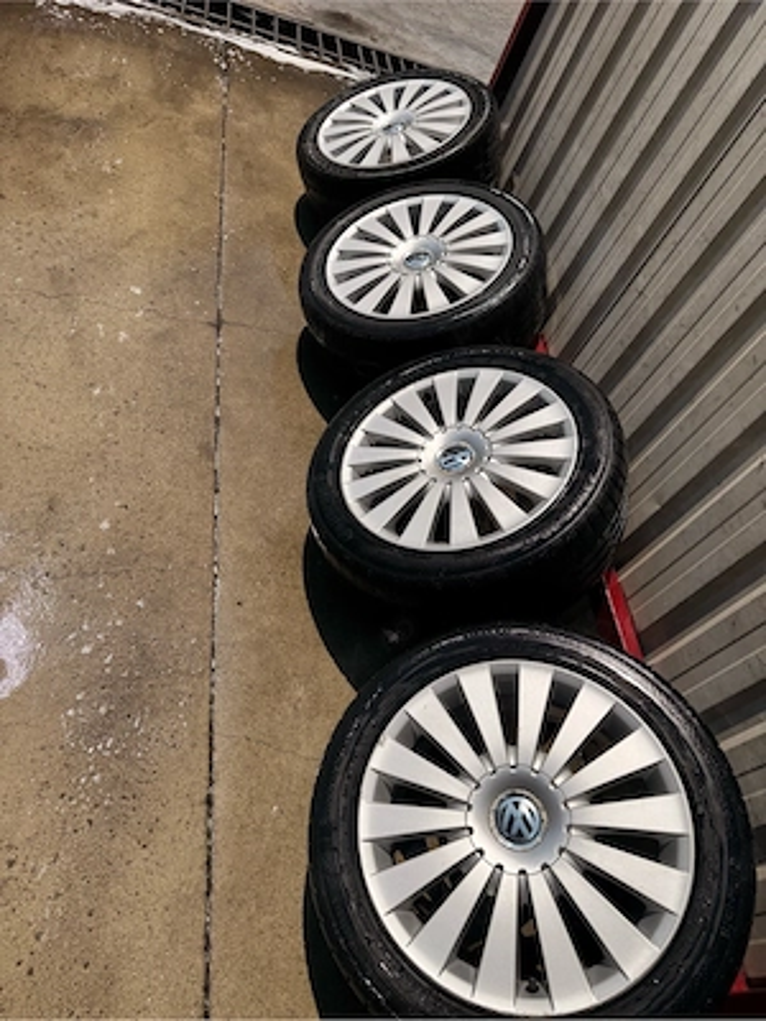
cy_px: 510
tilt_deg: -50.0
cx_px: 383
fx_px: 708
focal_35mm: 24
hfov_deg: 56.8
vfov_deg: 71.6
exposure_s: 1/11905
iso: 100
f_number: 1.78
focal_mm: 6.76
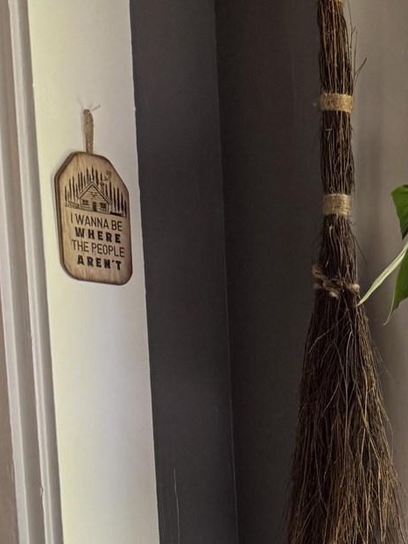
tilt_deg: -12.0
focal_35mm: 89
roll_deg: -1.2
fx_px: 1398
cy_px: 781
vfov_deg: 19.6
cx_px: 696
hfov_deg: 14.8
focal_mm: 6.76
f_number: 1.78
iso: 200
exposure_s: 1/120
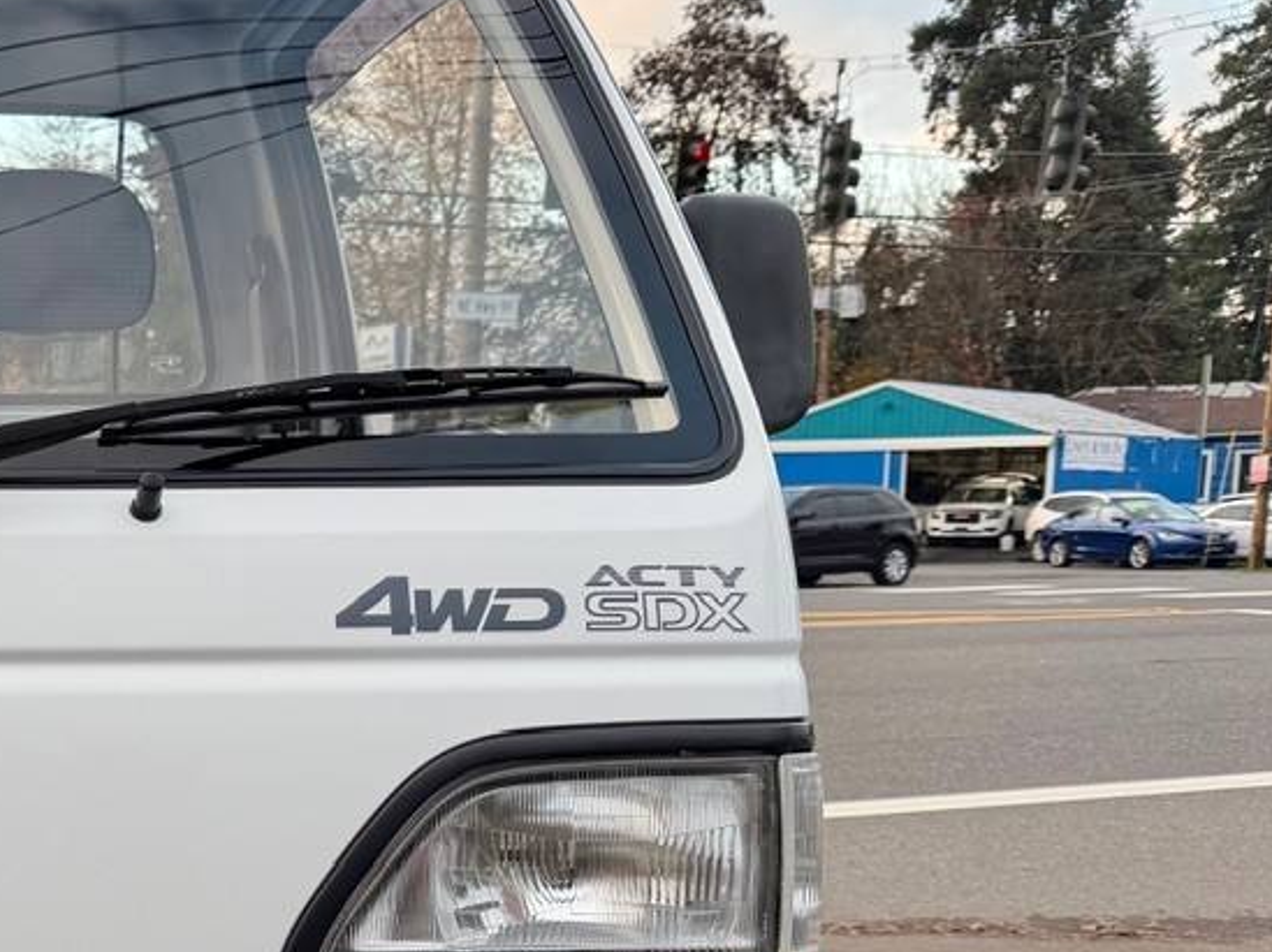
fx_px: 2056
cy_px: 790
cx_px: -127
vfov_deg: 25.5
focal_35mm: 56
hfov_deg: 30.7
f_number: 1.78
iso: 80
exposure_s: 1/224
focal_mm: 6.76
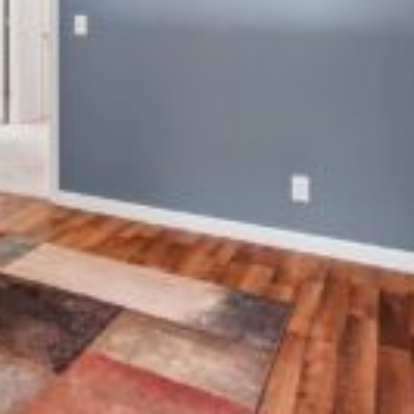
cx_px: 6
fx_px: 555
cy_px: 33
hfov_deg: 37.0
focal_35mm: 41
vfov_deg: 37.9
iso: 1600
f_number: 8
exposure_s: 1/15
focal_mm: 16
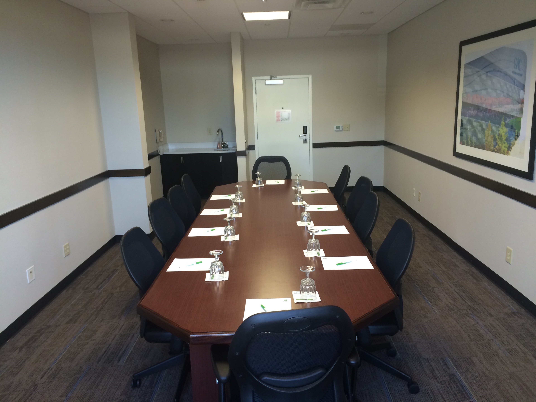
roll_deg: +1.5
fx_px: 449
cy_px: 201
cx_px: 268
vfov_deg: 48.2
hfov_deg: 61.7
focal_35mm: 29
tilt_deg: -12.4
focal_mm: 4.15
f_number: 2.2
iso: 80
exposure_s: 1/30
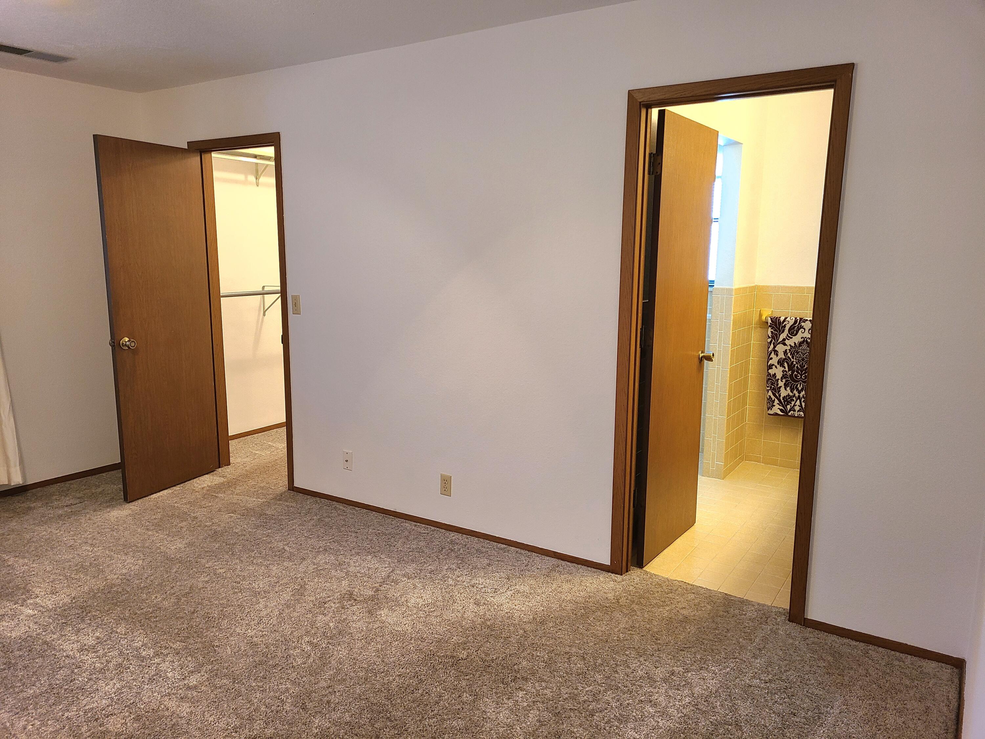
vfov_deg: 53.1
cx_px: 492
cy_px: 370
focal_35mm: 26
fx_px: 740
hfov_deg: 67.3
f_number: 1.8
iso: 200
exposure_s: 1/40
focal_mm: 5.4
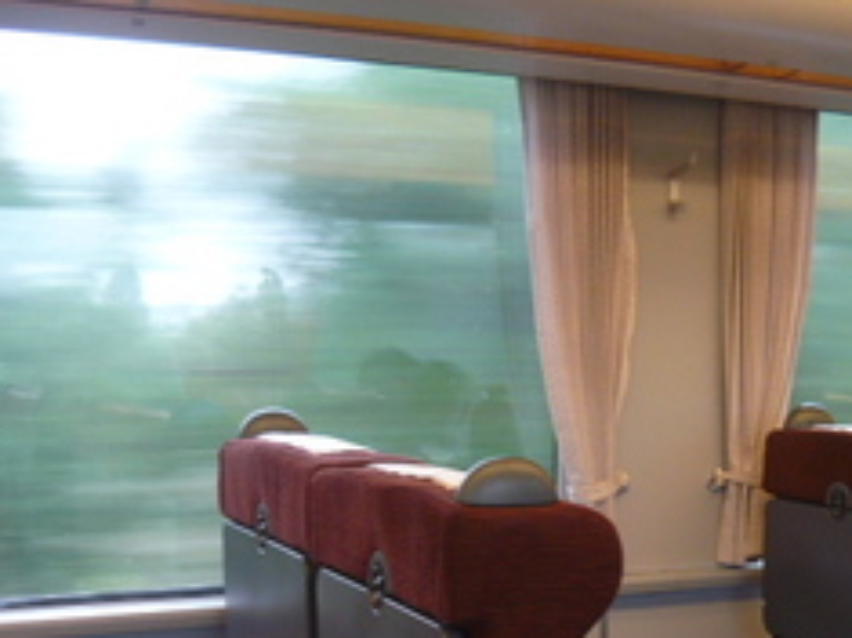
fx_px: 1451
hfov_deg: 31.9
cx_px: 682
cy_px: 560
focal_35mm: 59
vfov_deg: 24.2
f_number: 2.8
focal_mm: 5.5
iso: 125
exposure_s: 1/30
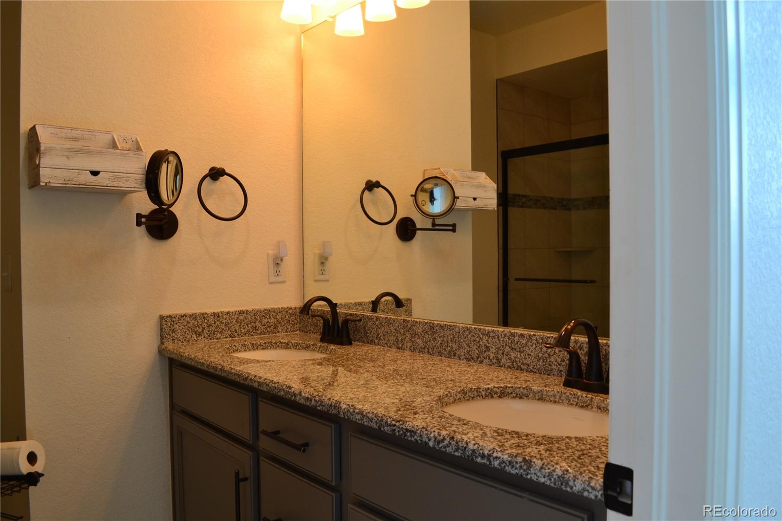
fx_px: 586
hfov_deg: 67.4
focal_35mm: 27
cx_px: 391
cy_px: 260
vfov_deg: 47.9
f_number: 7.1
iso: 400
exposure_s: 1/30
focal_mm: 18
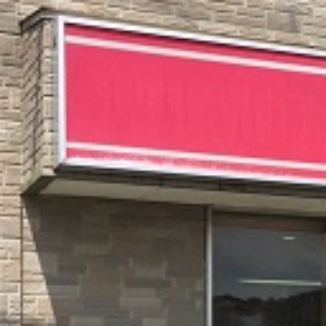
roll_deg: +2.1
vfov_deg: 17.9
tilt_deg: -0.3
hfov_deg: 16.8
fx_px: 1023
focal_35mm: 96
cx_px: 458
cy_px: 275
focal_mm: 4.15
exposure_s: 1/1789
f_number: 2.2
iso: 25
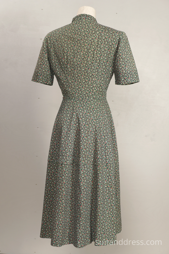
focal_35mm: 48
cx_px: 84
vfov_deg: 41.1
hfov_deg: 28.1
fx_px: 338
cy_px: 127
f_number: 6.3
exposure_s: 1/15
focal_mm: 32
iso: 200
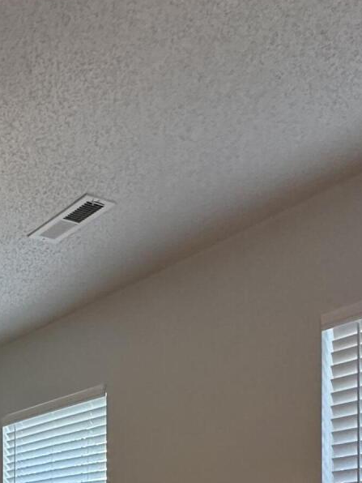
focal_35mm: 47
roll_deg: -1.3
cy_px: 556
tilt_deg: +0.1
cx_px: -121
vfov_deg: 33.9
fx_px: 655
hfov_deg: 25.9
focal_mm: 2.22
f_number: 2.2
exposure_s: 1/60
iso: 500
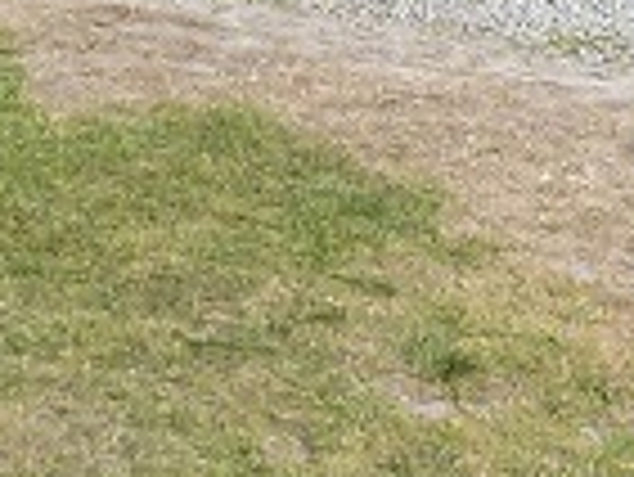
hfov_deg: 11.3
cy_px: -814
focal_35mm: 174
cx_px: 477
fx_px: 3190
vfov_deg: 7.7
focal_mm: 4.3
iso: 160
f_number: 4
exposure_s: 1/500
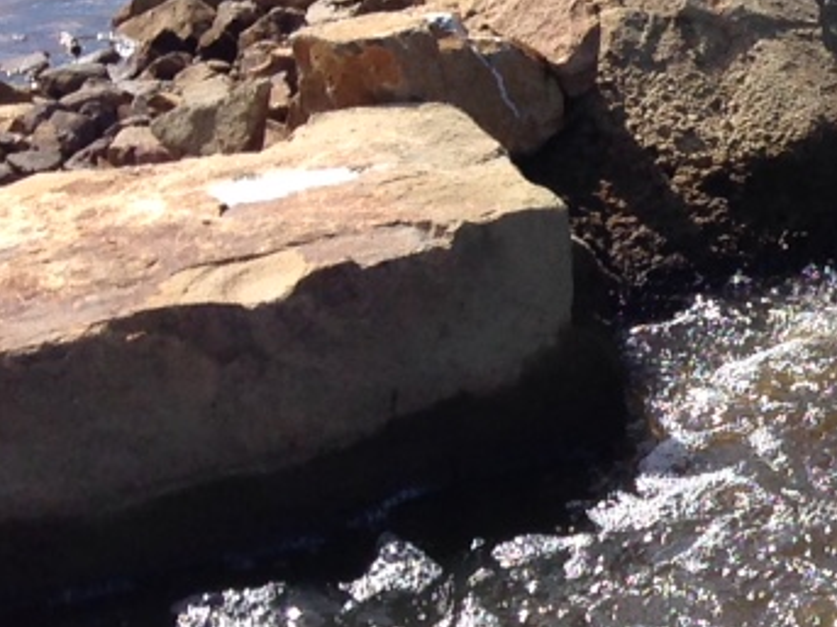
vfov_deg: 9.4
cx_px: 1906
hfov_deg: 10.9
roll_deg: -0.7
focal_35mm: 157
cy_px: 312
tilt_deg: -21.1
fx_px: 3795
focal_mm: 4.12
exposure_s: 1/1466
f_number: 2.4
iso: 50
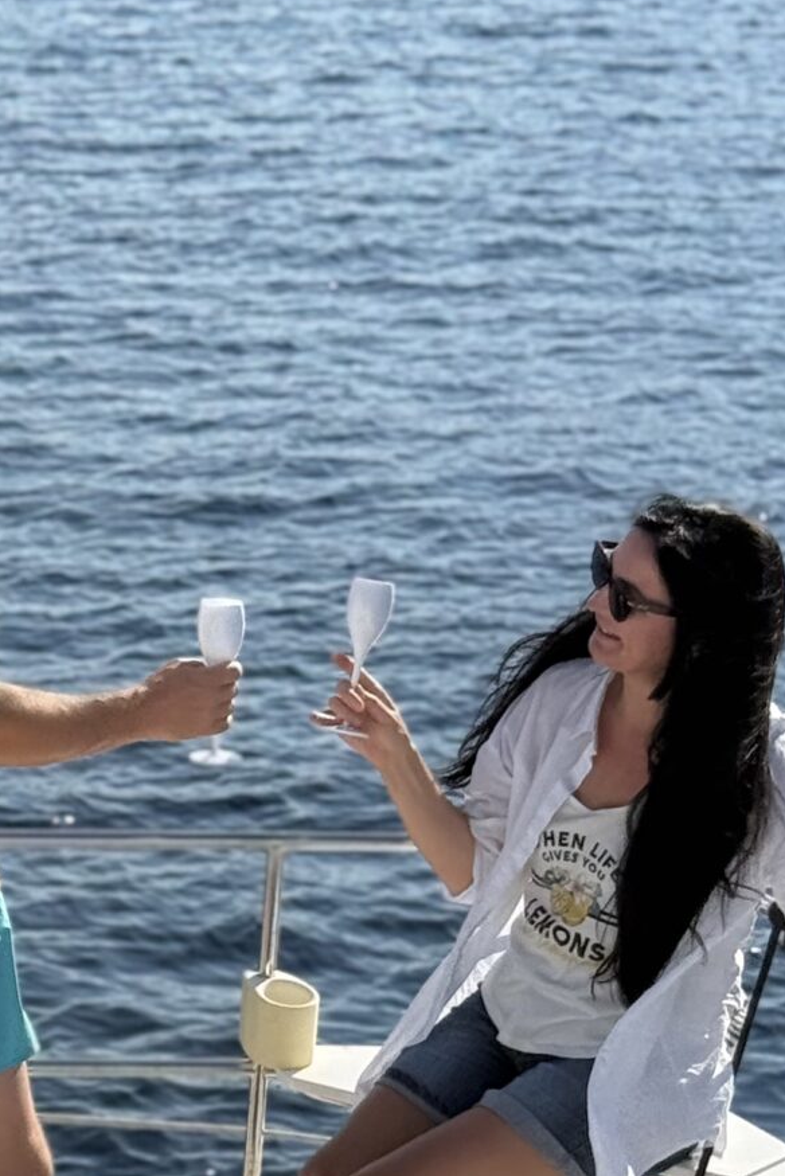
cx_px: -27
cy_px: 655
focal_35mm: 146
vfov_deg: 14.1
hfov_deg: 9.3
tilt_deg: -13.0
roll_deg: -1.3
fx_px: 4771
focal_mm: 6.76
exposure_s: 1/8772
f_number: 1.78
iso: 80
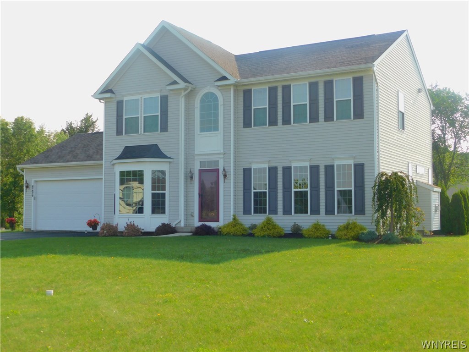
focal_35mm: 45
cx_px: 234
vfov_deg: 32.2
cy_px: 176
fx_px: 610
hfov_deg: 42.1
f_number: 3.7
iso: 125
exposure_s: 1/500
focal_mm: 8
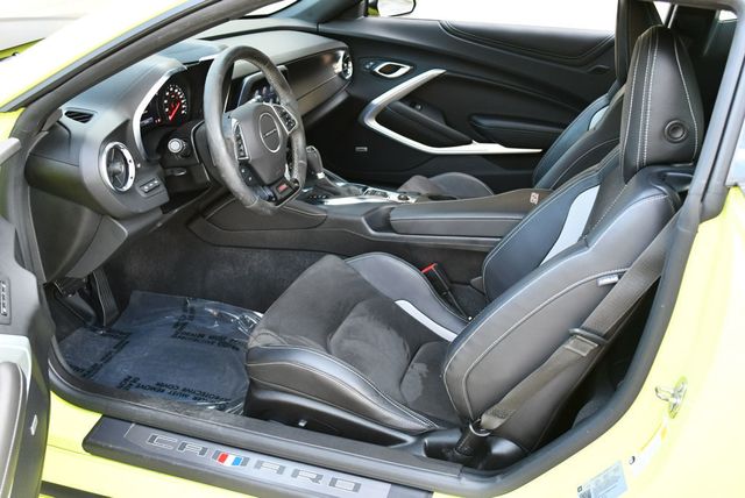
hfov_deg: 53.1
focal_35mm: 36
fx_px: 746
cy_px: 249
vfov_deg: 36.9
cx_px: 372
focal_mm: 18
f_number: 3.5
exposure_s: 1/160
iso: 800
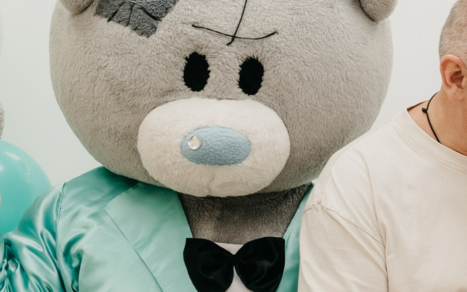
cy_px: 150
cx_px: 666
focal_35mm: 134
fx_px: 1705
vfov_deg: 9.8
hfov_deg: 14.7
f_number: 4
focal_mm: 35
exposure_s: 1/160
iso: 400
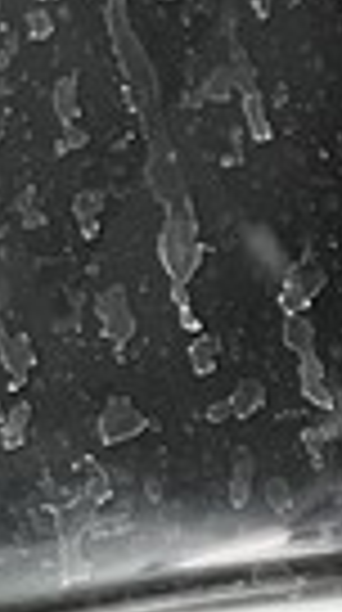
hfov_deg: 4.2
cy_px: 765
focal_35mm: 214
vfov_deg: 9.9
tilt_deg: -6.0
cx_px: 2218
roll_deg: +0.9
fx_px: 3467
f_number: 1.6
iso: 200
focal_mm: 5.1
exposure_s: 1/60
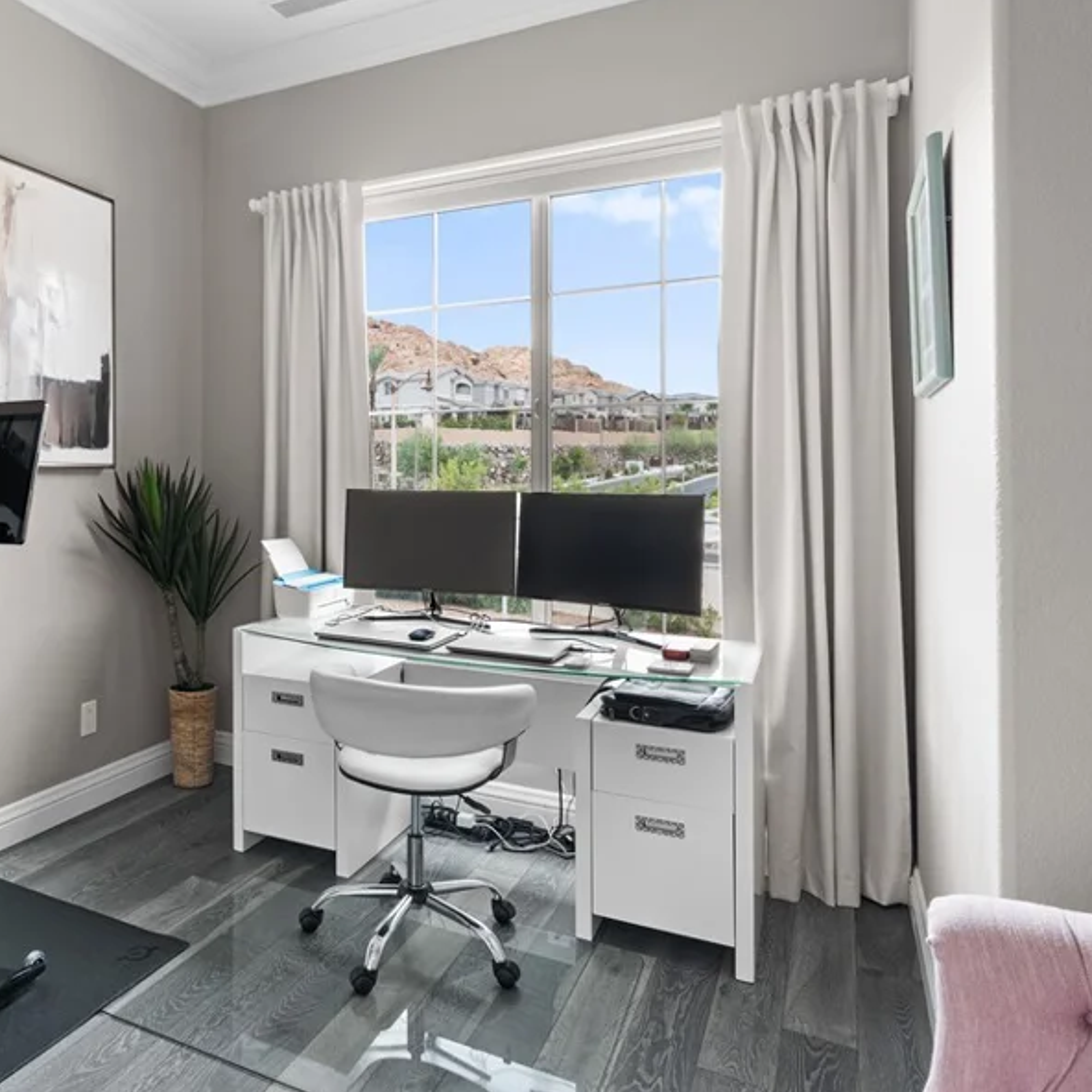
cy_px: 473
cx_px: 310
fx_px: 892
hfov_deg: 60.4
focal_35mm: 25
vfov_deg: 62.7
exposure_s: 1/15
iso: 400
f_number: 8
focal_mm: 17
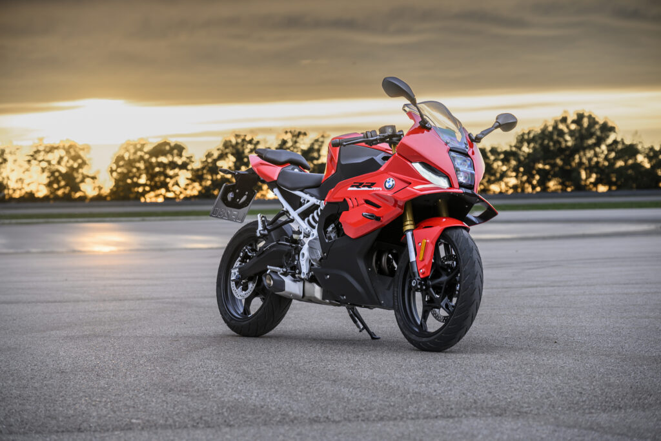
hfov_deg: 24.5
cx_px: 330
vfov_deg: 16.5
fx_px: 1524
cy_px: 220
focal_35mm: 83
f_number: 4.5
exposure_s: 1/40
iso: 200
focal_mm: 83
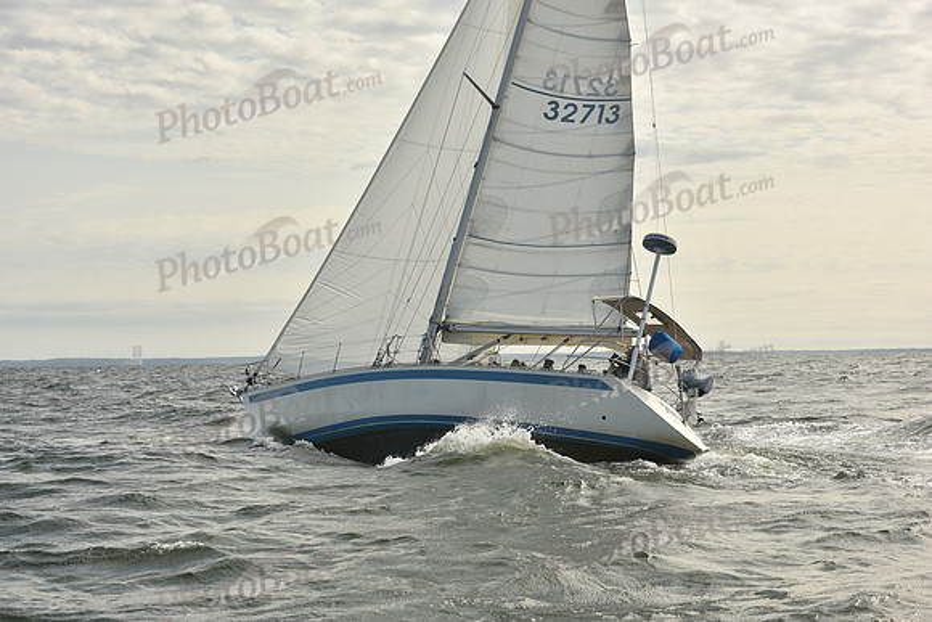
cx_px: 466
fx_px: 1813
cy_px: 311
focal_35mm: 70
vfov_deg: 19.5
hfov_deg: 28.8
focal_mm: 70
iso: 250
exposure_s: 1/800
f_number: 10
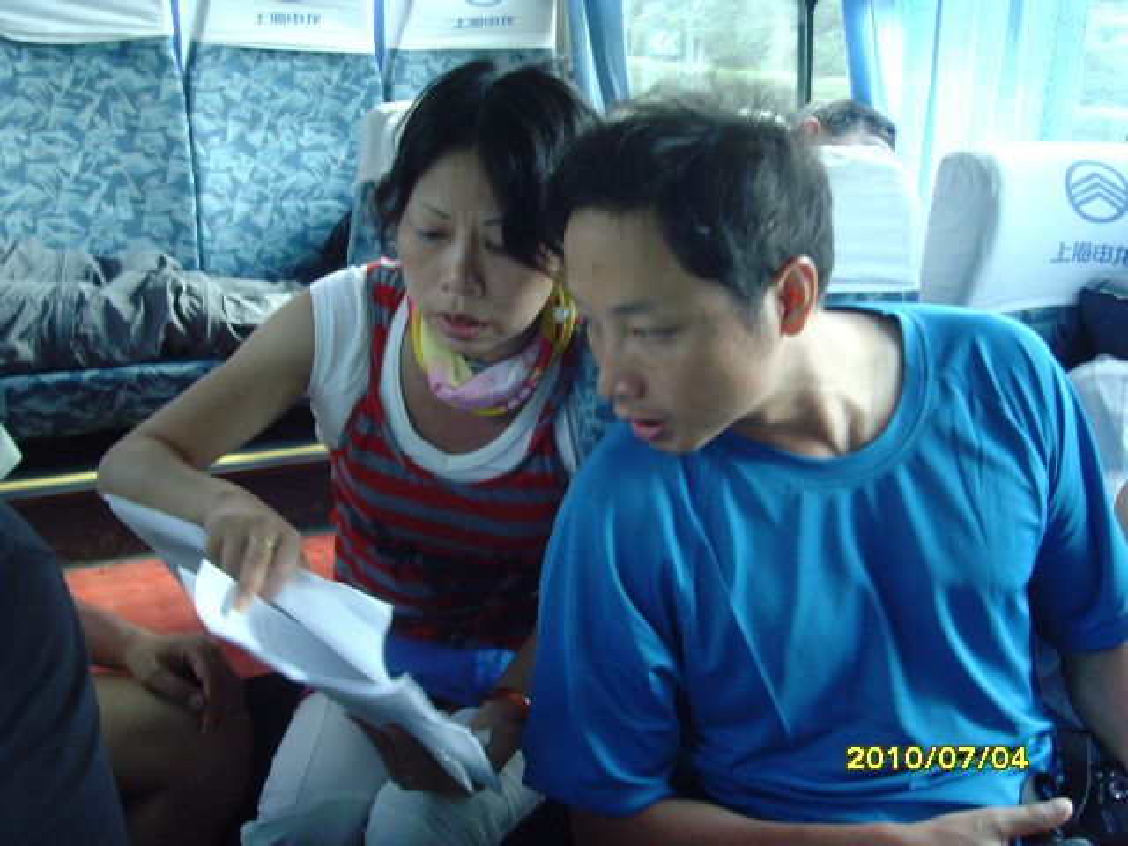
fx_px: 1271
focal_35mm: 39
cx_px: 564
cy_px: 423
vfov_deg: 36.8
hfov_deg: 47.9
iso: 200
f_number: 3.5
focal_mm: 6.6
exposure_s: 1/45
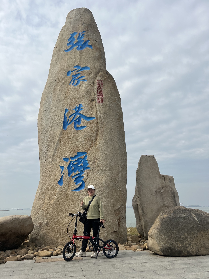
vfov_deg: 67.3
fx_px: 209
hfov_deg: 53.1
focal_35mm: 26
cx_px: 104
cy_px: 140
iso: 50
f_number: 1.5
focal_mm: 5.7
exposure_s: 1/8000
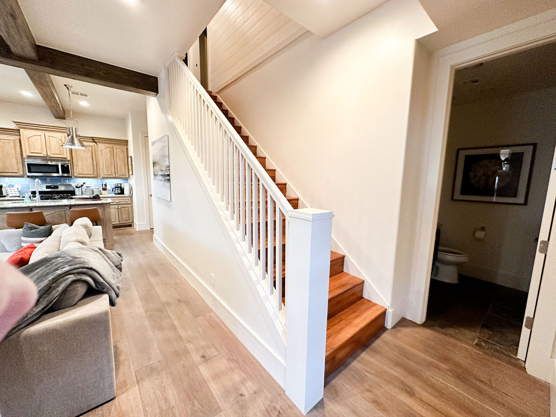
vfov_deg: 85.7
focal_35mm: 14
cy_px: 208
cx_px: 278
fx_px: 225
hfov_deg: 102.1
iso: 250
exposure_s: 1/60
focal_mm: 2.22
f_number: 2.2
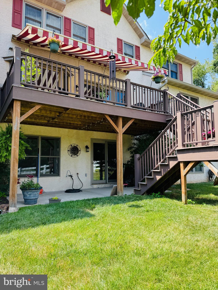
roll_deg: +2.3
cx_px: 109
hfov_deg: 56.8
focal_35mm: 24
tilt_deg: +7.0
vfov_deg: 71.6
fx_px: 202
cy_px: 145
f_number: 1.78
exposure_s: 1/1060
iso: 80
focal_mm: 6.76
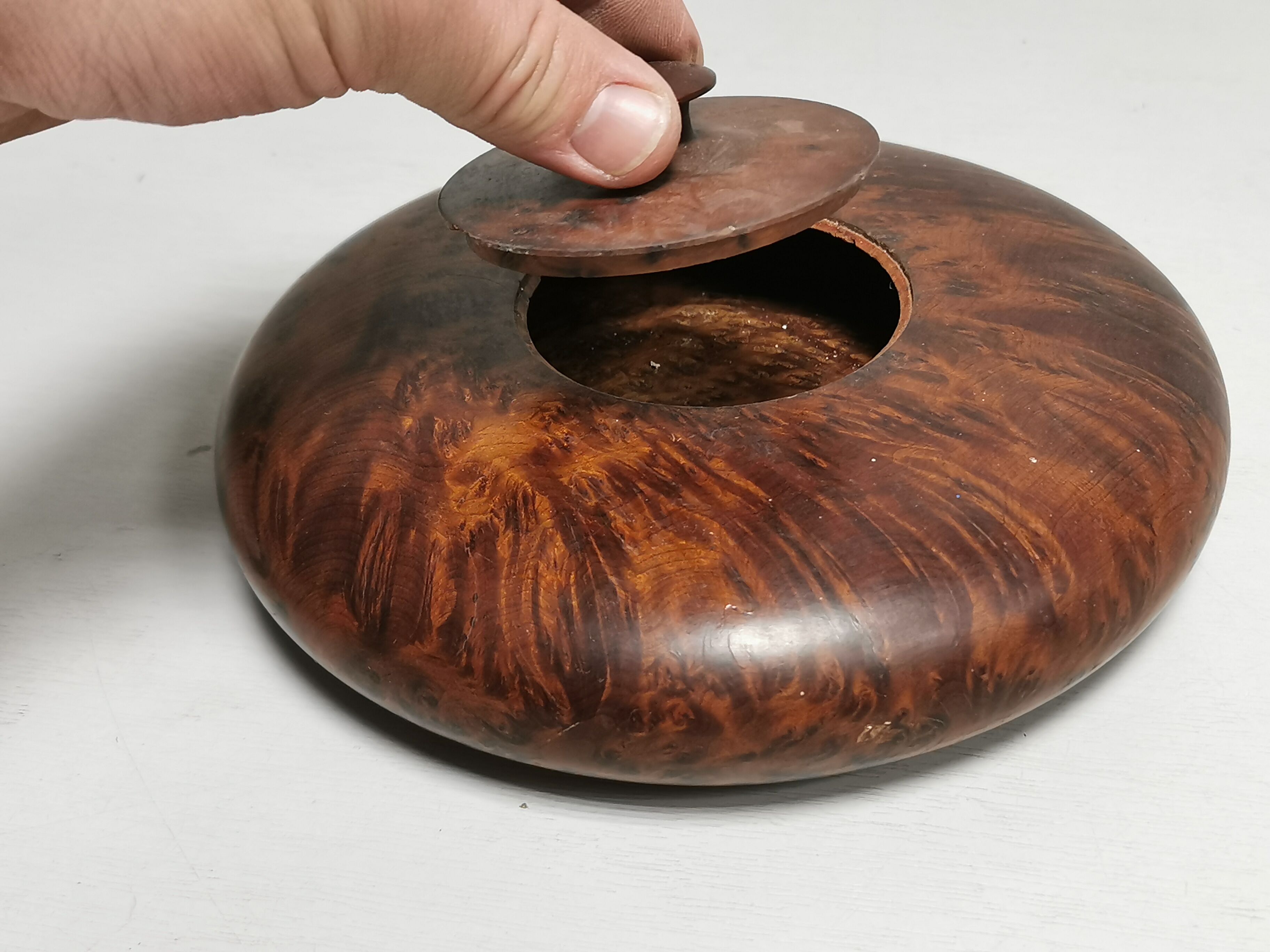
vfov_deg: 31.5
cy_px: 476
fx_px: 1688
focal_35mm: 46
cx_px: 635
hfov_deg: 41.2
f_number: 1.8
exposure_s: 1/69
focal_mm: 5.58
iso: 160
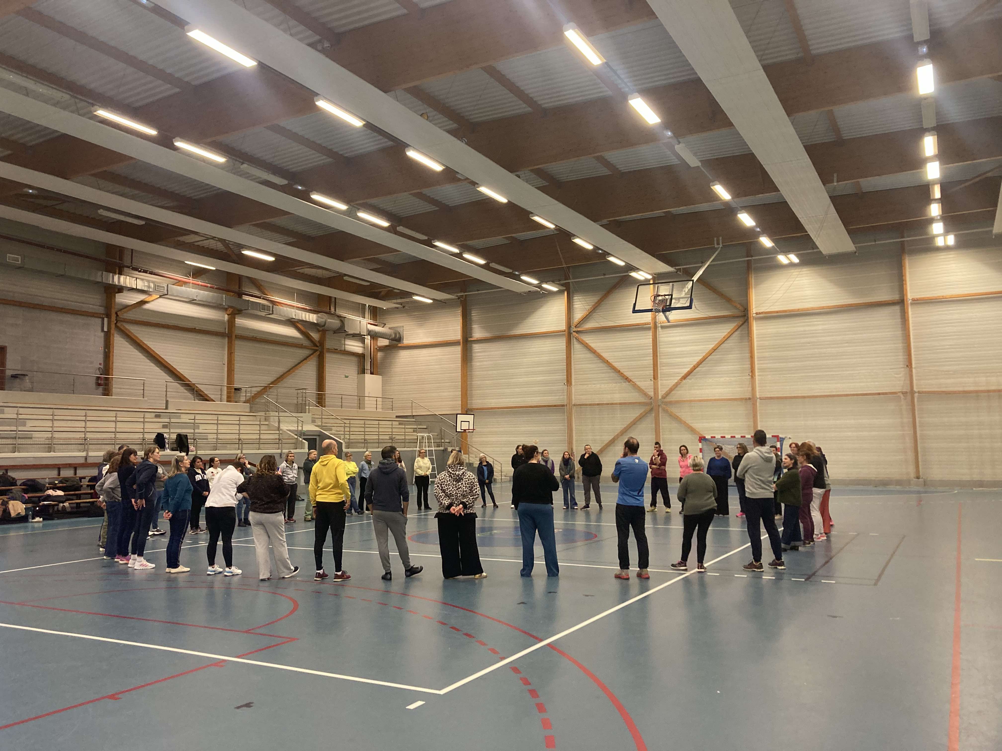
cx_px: 501
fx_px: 810
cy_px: 376
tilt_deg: +7.0
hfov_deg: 63.4
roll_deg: +0.0
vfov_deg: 49.7
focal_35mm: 28
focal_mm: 3.99
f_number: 1.8
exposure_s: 1/50
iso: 160
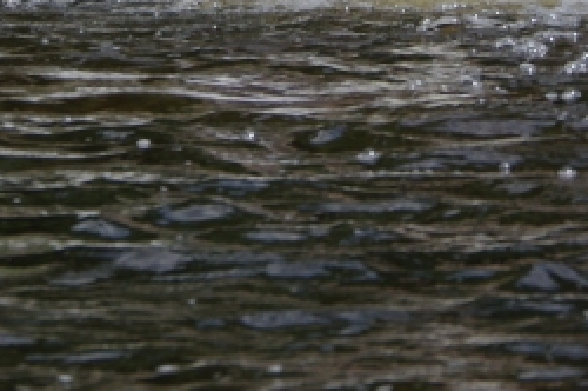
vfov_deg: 4.0
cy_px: -358
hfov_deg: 6.0
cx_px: 215
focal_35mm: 342
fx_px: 5579
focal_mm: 53
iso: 200
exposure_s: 1/640
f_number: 8
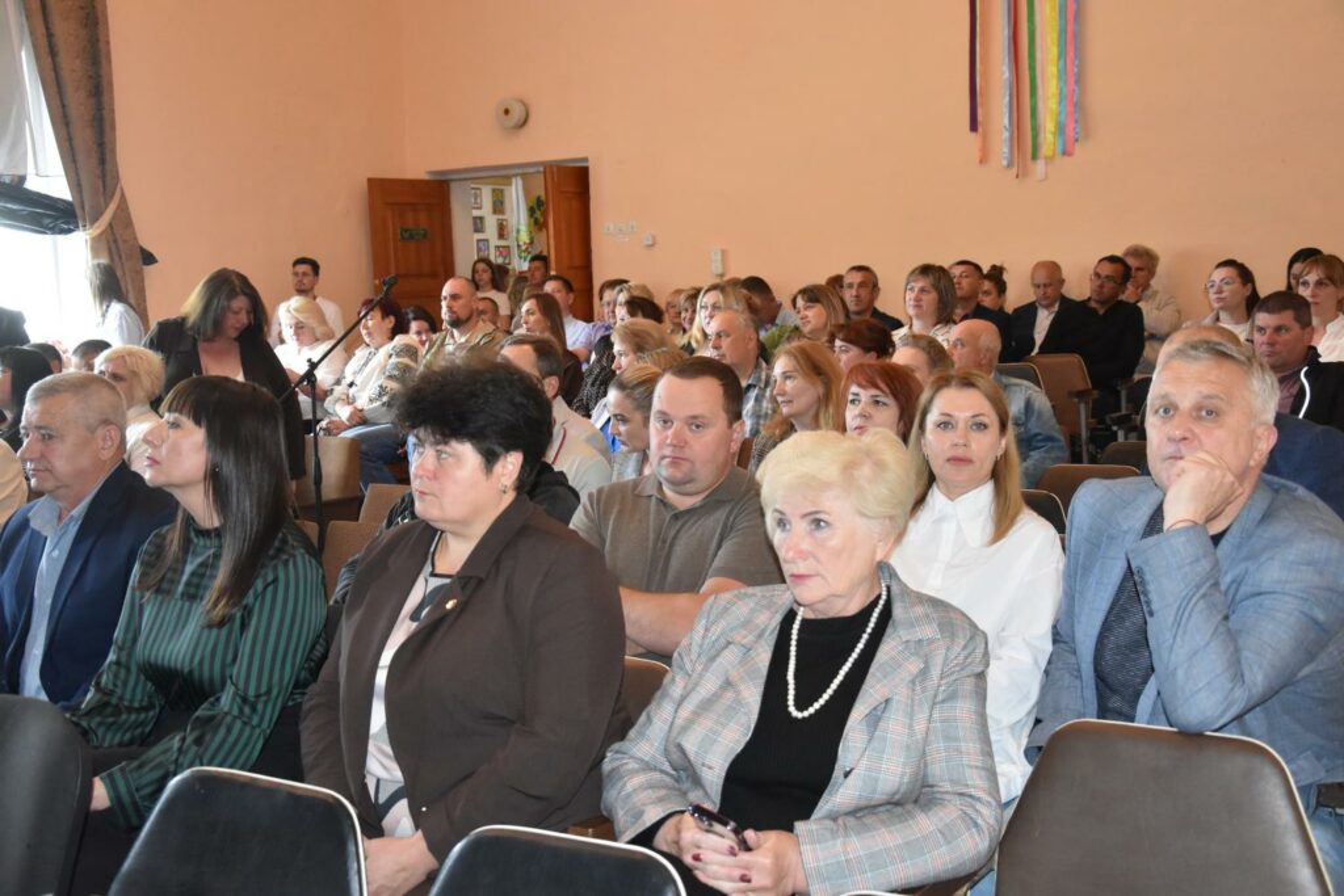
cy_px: 448
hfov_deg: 43.6
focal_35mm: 45
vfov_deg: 29.9
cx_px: 672
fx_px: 1680
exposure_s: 1/60
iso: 2000
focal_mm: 30
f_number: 4.2
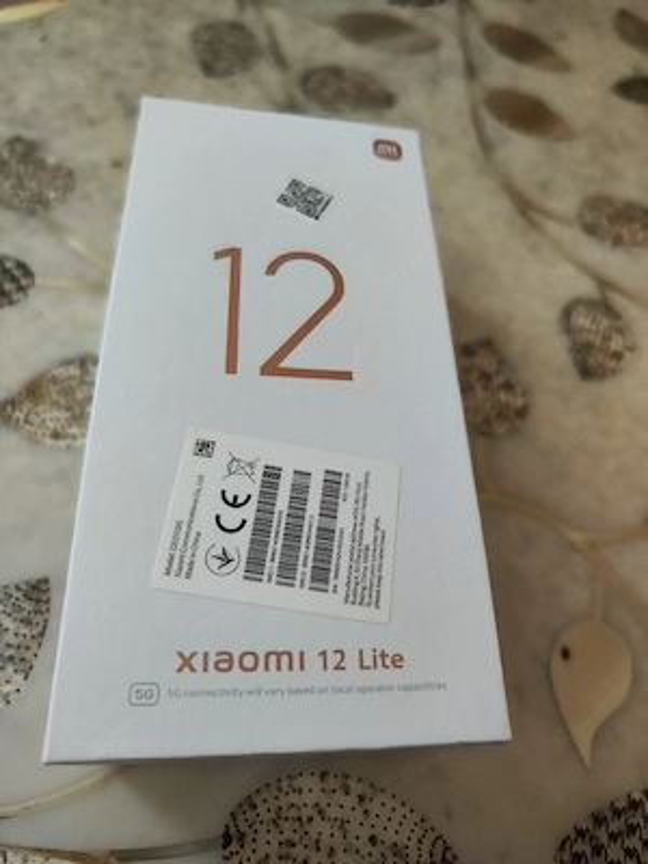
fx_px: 574
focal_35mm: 23
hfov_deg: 58.9
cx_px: 324
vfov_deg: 73.9
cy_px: 432
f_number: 1.69
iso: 1400
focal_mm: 7.01
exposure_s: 1/67.6
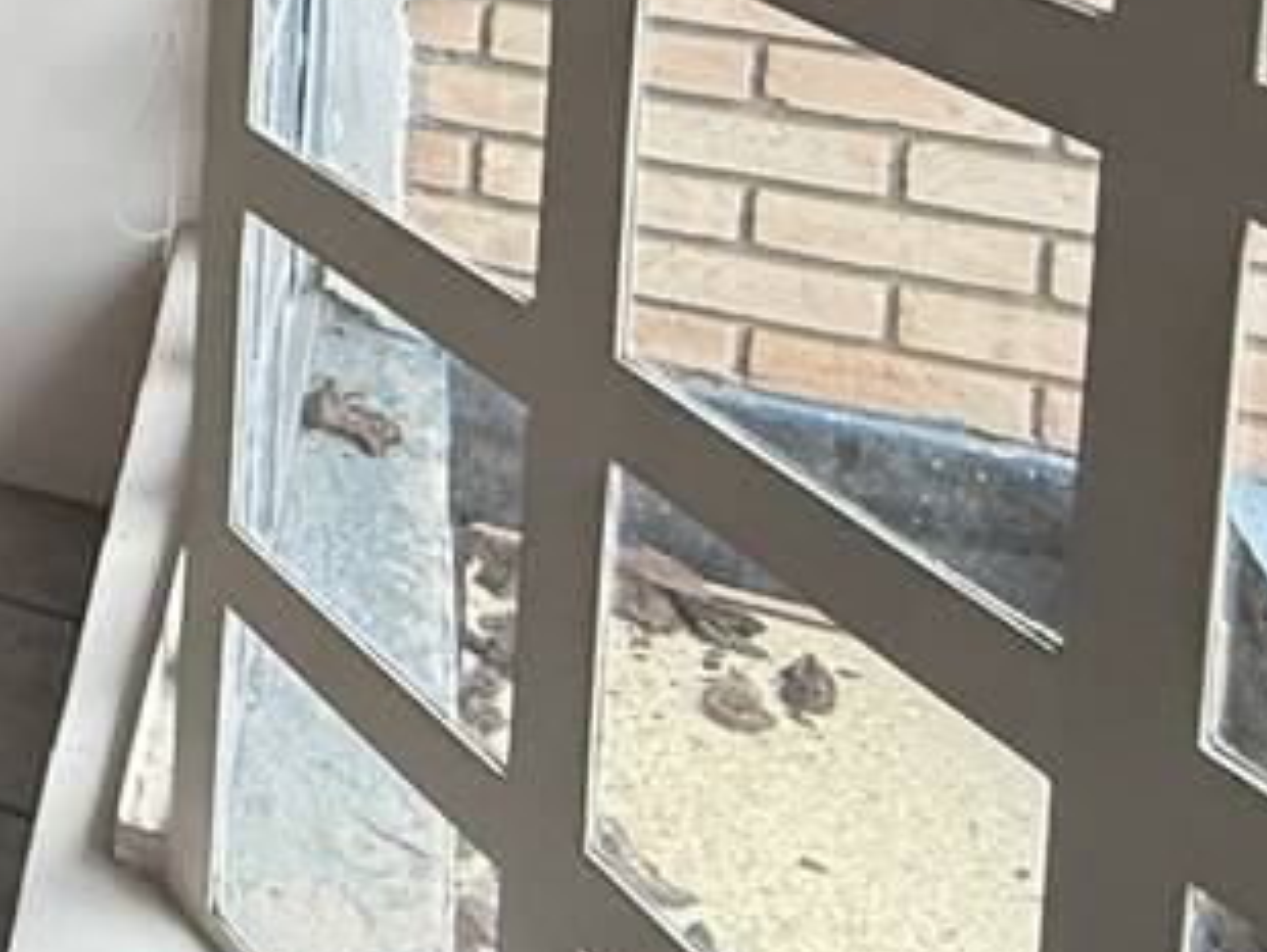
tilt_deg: -5.7
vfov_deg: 18.9
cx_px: -670
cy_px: -605
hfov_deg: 23.4
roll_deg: +0.5
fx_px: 2381
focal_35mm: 65
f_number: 2.2
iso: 250
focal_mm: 2.22
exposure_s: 1/99
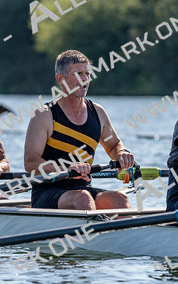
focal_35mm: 454
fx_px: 3524
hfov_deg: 2.9
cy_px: 142
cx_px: 70
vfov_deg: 4.6
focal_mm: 295
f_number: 5.6
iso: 400
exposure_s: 1/2000
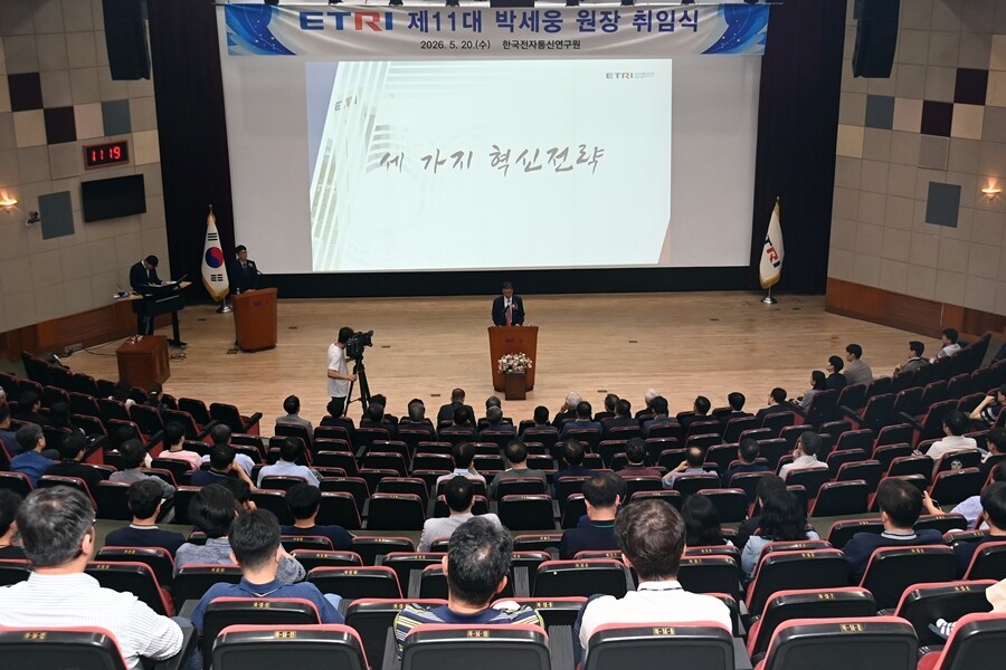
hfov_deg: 49.6
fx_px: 1090
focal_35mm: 39
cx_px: 503
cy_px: 335
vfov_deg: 34.2
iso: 1250
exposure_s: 1/50
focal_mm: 26
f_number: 5.6
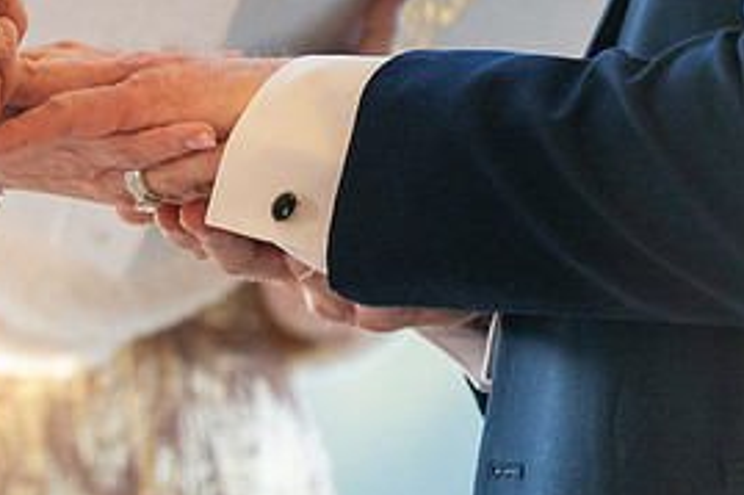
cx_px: -90
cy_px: 250
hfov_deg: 4.1
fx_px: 10451
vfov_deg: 2.7
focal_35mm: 506
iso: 3200
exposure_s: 1/400
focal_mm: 180
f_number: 2.8
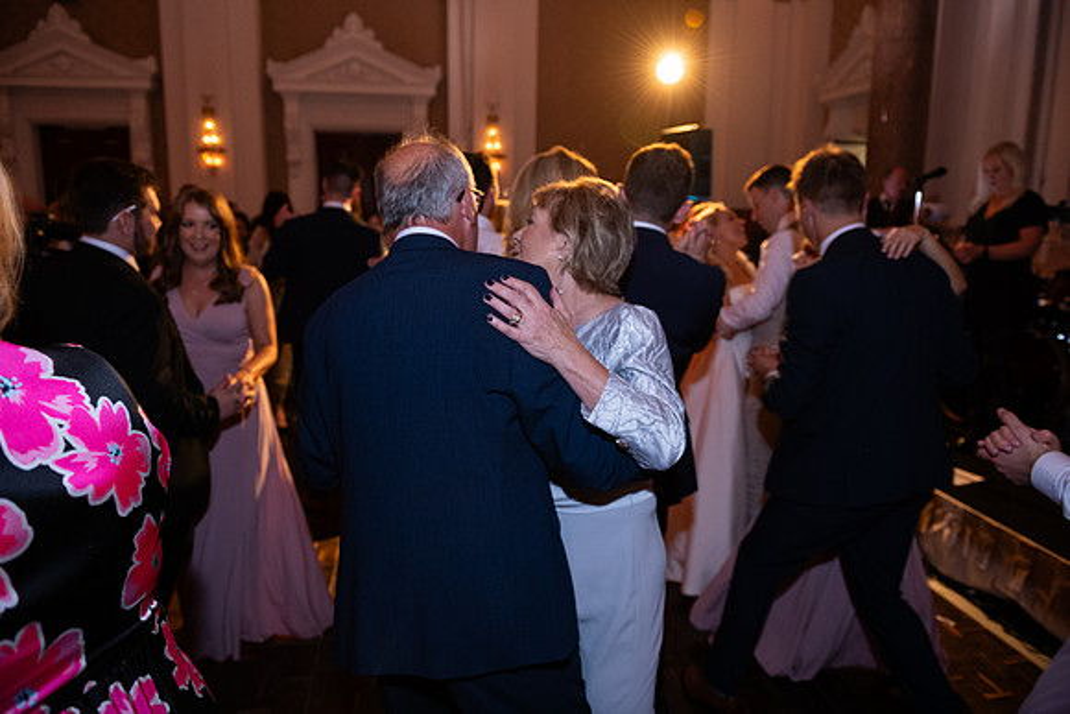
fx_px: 713
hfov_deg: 73.7
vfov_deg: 53.2
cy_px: 357
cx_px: 535
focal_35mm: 24
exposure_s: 1/160
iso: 1250
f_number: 3.5
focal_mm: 24
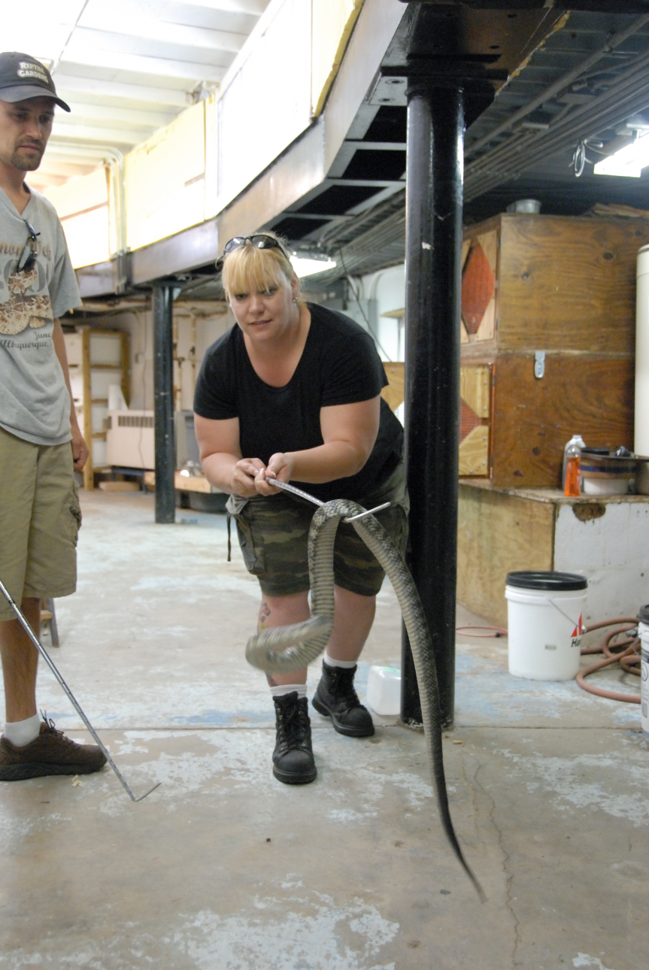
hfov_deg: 34.3
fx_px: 1052
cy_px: 485
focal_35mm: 39
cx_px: 324
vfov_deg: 49.5
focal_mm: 26
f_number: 4
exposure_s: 1/45
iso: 1600
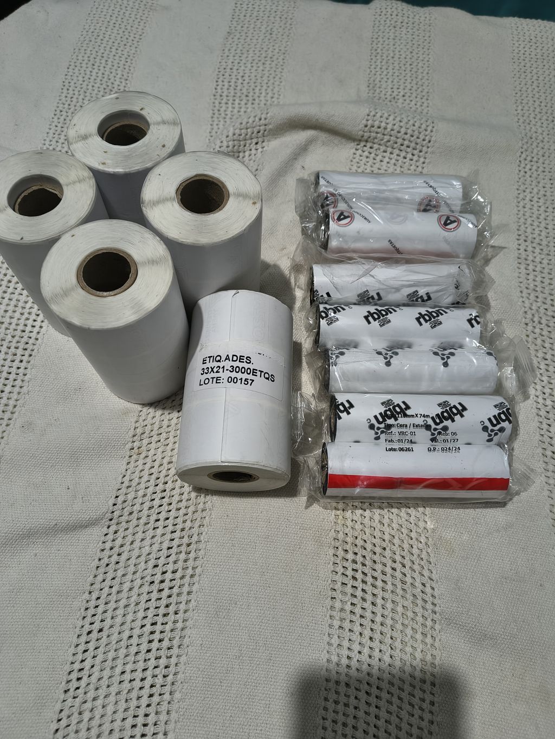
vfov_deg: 71.6
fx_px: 513
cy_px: 370
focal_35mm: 24
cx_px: 278
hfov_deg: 56.8
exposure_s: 1/60
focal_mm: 5.56
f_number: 1.8
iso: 1042
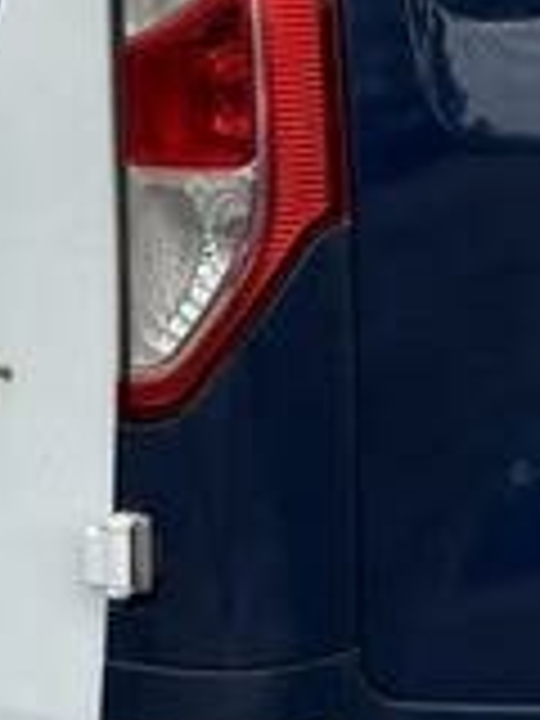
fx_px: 3037
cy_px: -230
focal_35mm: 146
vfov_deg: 13.0
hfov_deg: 10.2
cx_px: 324
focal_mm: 5.96
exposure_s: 1/3831
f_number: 1.6
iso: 50
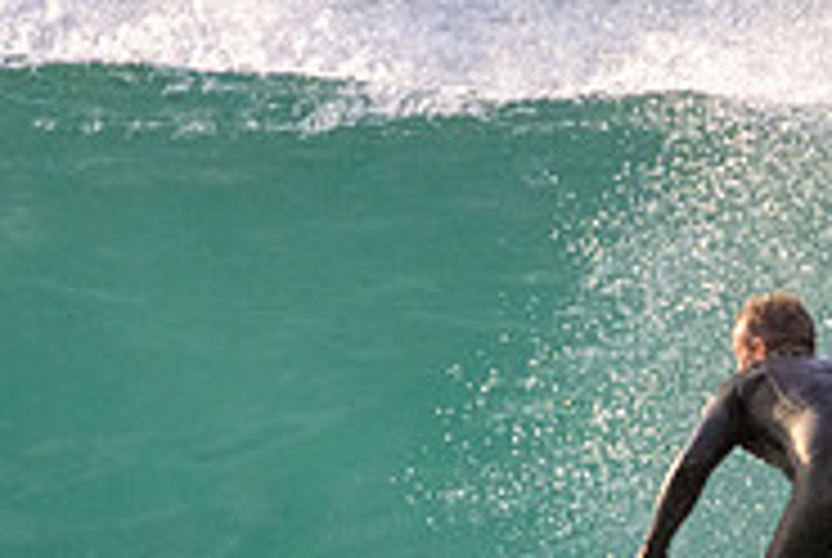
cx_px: 462
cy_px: 712
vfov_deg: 0.5
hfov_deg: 0.8
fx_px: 62291
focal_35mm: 2691
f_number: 11
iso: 5000
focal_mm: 800
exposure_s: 1/1600
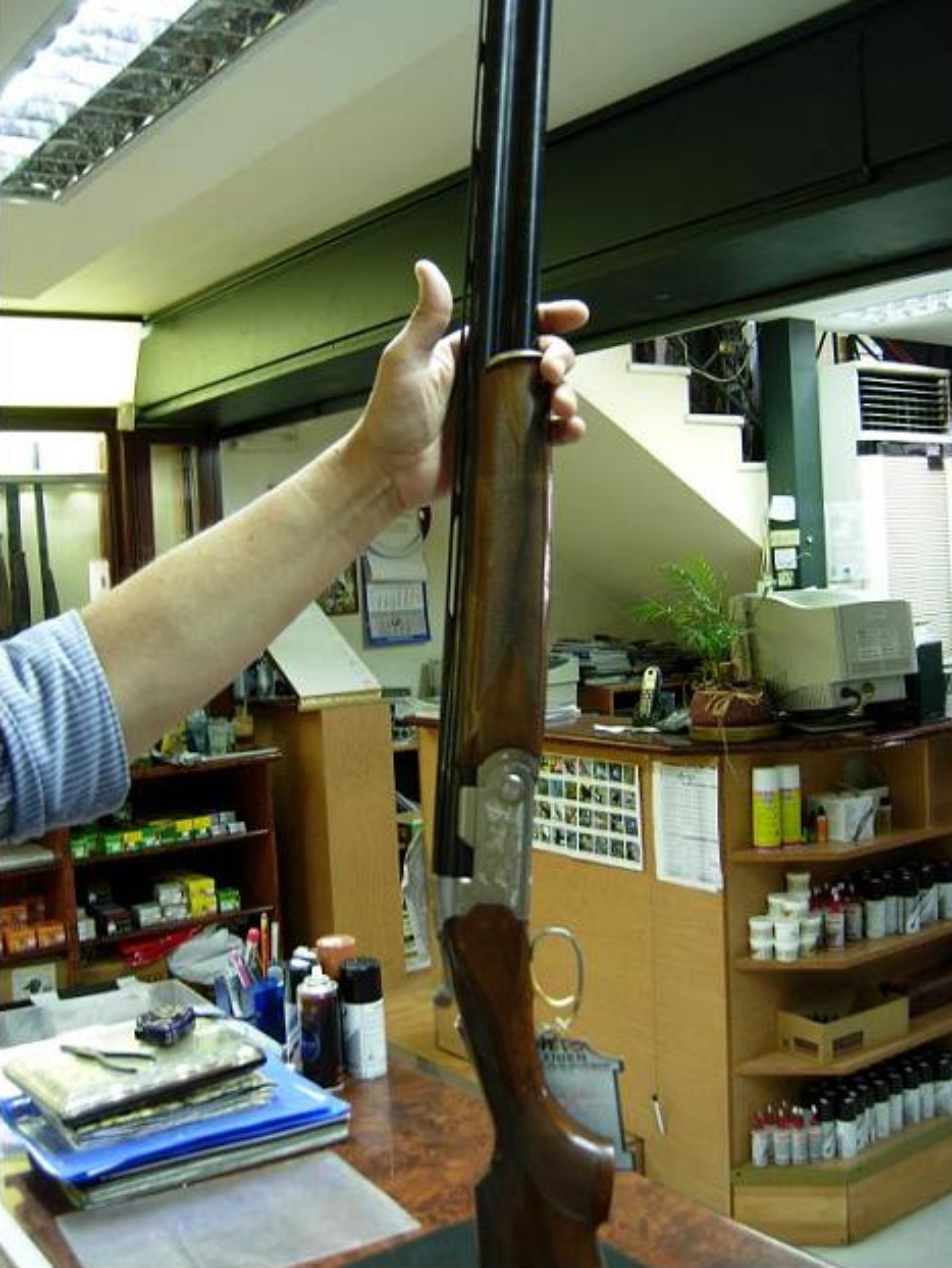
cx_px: 485
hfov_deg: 38.7
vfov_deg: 50.1
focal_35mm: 37
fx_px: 1356
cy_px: 625
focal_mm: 7.5
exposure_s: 1/4
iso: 50
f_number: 2.7
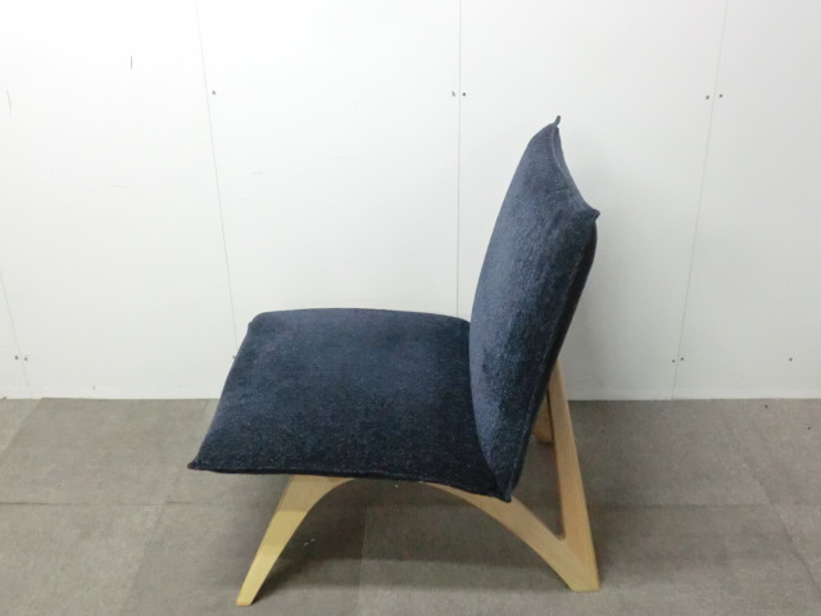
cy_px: 308
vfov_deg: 37.7
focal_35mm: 38
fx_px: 901
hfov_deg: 49.0
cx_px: 410
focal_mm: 6.9
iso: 800
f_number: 3.9
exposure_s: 1/30
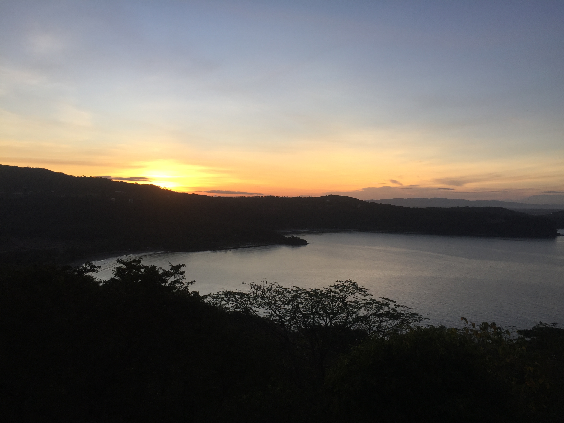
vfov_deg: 48.2
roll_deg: -0.3
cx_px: 282
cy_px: 212
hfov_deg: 61.7
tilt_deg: -0.3
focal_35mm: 29
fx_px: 472
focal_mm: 4.15
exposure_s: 1/241
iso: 32
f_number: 2.2
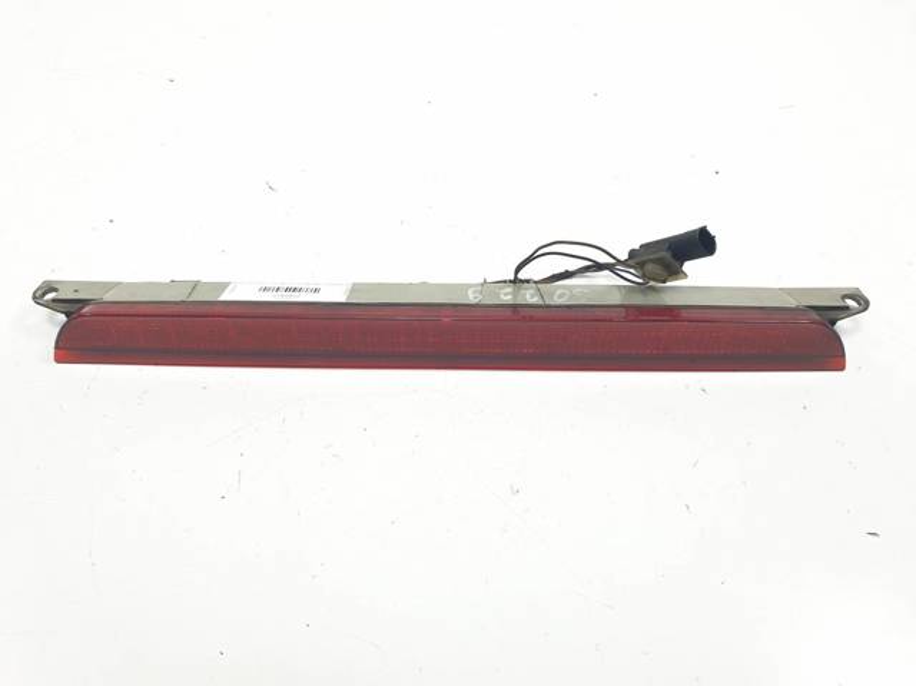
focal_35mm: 26
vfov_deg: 53.0
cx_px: 458
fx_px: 687
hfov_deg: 67.3
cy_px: 343
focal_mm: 4.3
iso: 50
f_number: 2.4
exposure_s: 1/142
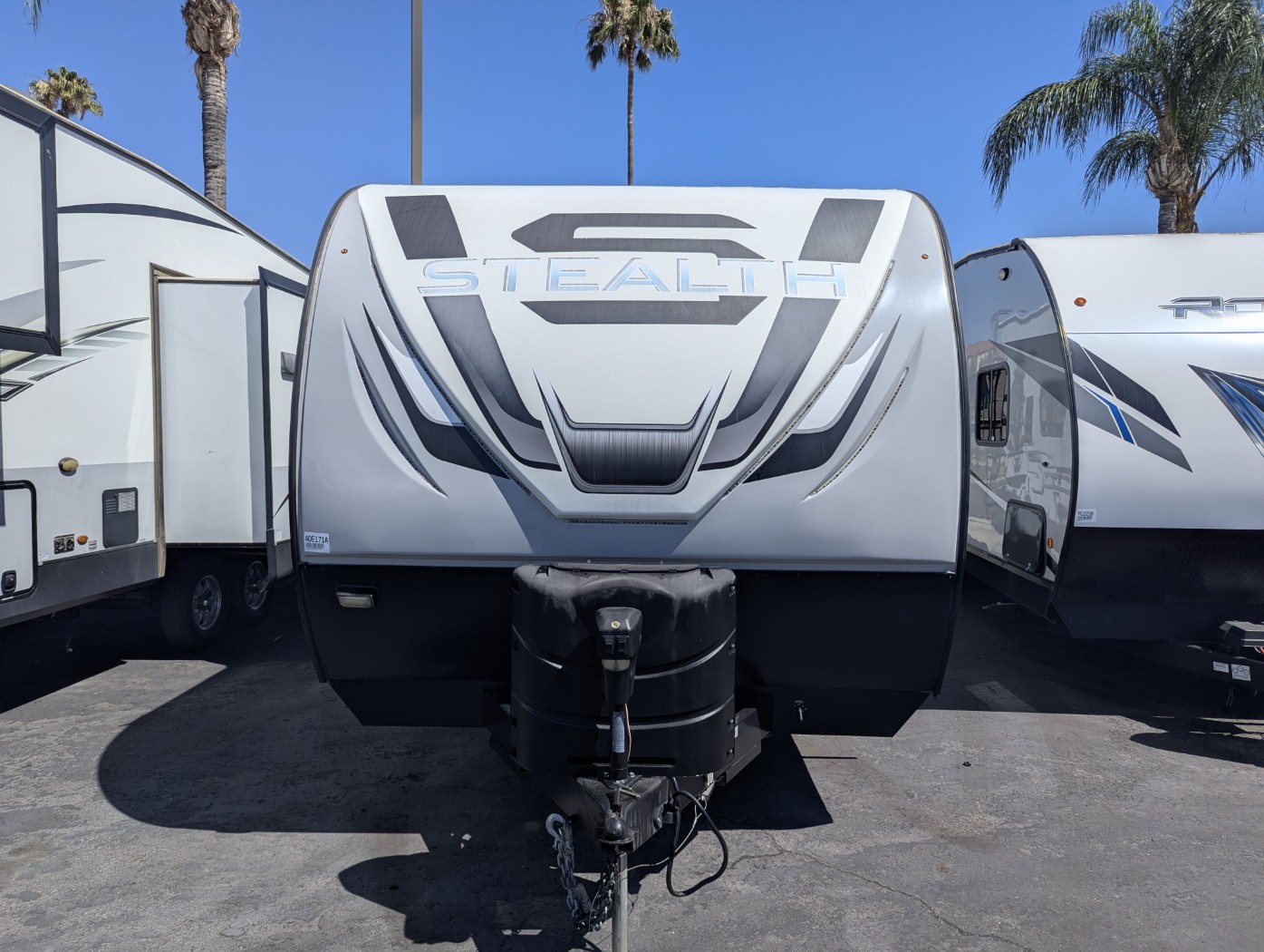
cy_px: 476
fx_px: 877
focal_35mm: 24
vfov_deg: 56.9
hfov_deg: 71.5
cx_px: 632
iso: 46
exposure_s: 1/4348
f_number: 1.85
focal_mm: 6.81
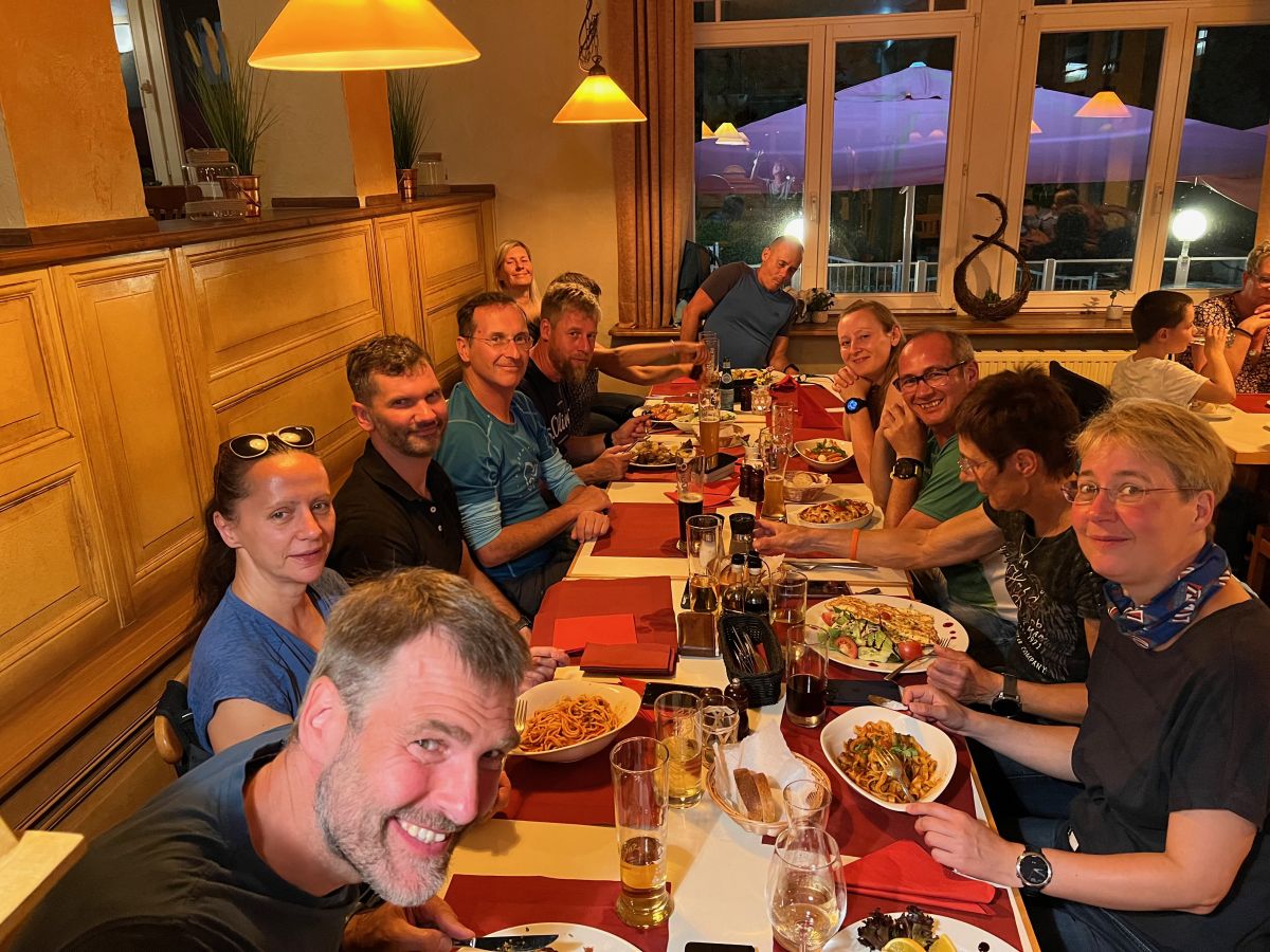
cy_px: 476
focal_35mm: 26
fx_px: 954
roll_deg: +1.9
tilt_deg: -18.3
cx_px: 635
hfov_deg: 67.3
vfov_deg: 53.1
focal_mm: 5.7
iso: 500
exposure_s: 1/25
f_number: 1.5
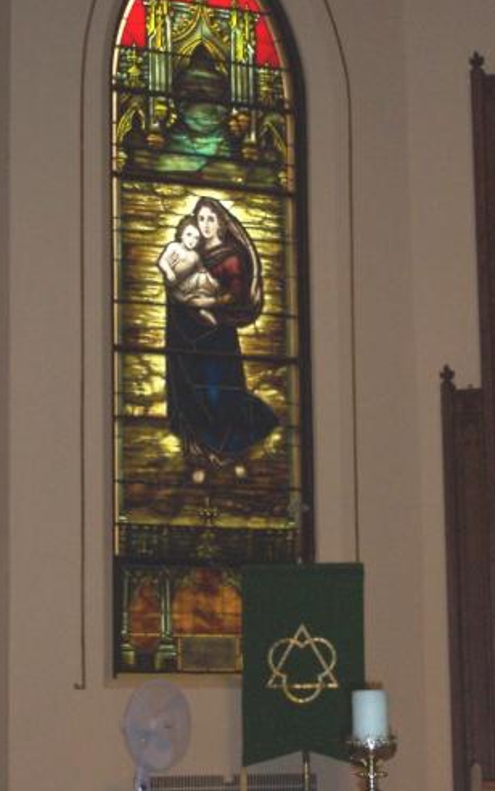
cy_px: 304
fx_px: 2544
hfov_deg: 11.1
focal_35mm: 118
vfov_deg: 17.6
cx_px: 231
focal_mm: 18.7
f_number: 4
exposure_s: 1/60
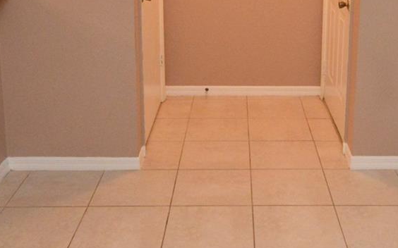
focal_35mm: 52
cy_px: 40
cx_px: 241
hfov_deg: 38.7
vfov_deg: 24.3
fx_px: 564
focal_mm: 12
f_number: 4
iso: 2800
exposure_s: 1/60
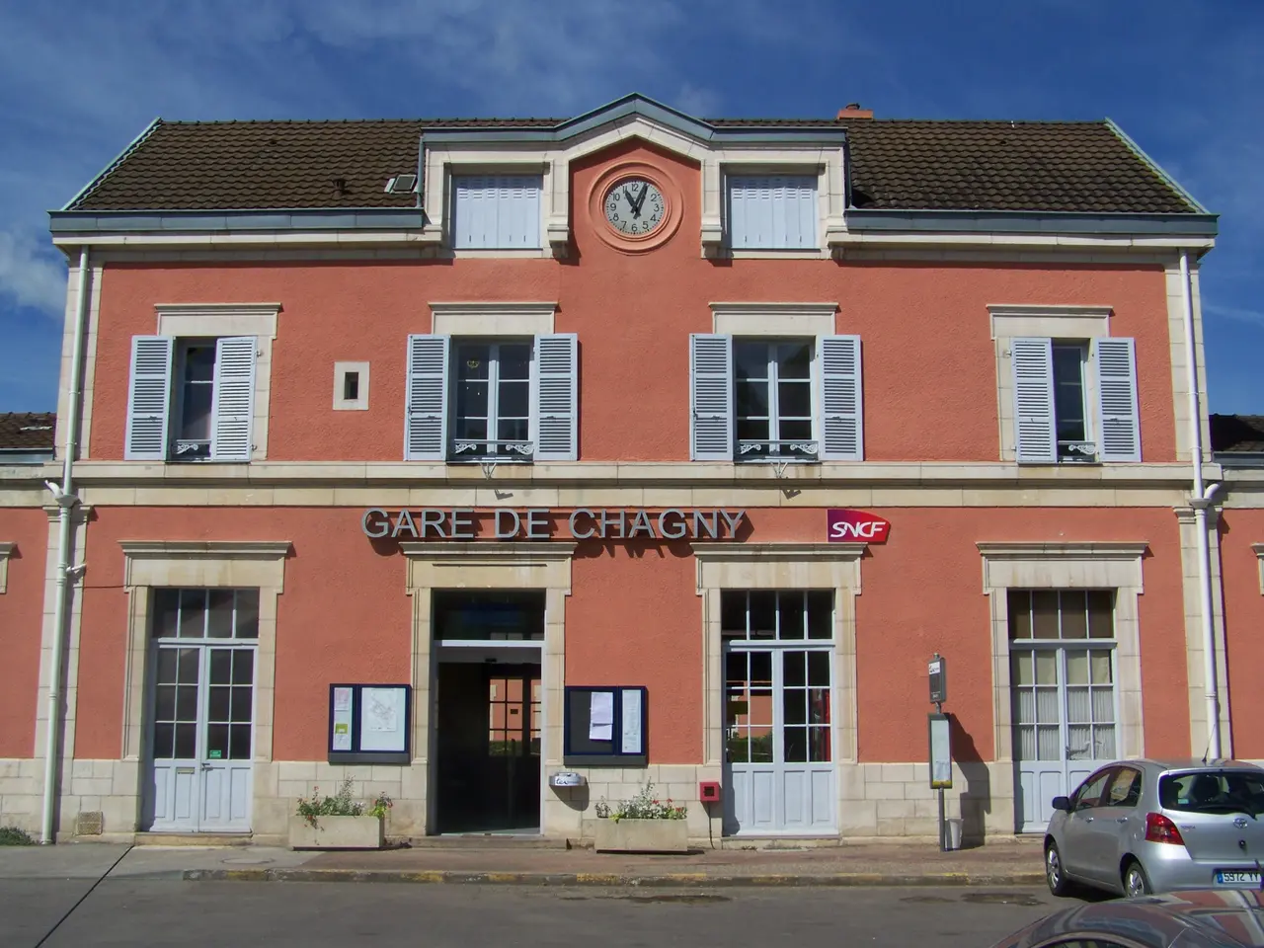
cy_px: 474
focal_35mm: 38
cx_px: 632
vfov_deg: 37.7
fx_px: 1388
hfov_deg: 49.0
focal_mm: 6.3
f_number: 8
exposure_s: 1/640
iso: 80
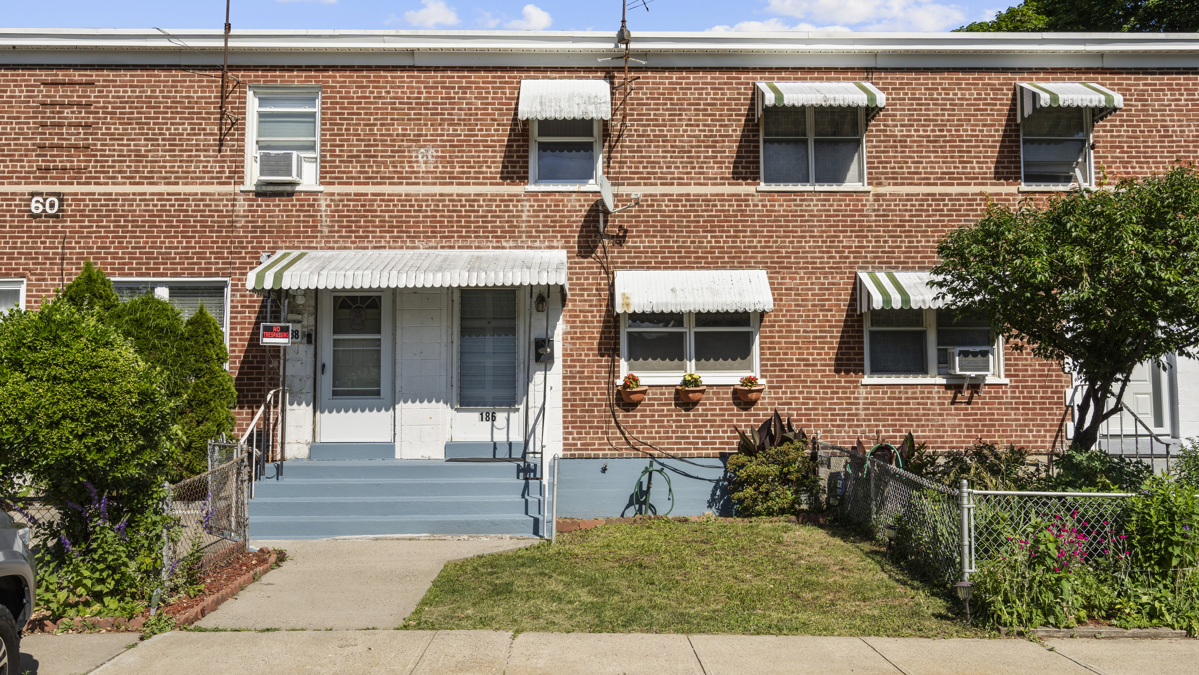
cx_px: 602
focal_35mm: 32
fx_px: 1017
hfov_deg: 61.0
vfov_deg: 36.7
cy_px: 338
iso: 200
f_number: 9
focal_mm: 30
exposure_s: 1/80
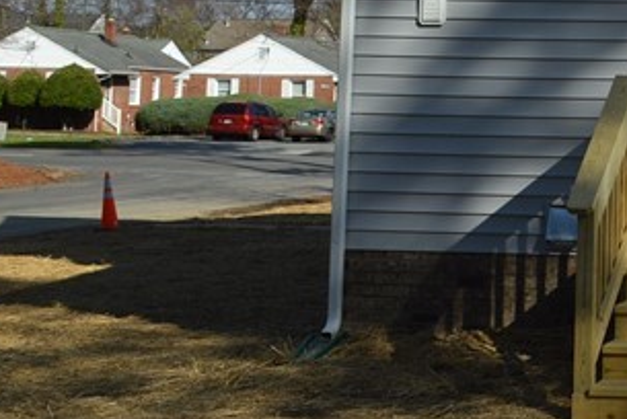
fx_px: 1674
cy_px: -101
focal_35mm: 96
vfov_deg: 13.8
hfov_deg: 18.9
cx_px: 922
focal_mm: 18
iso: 100
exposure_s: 1/320
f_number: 9
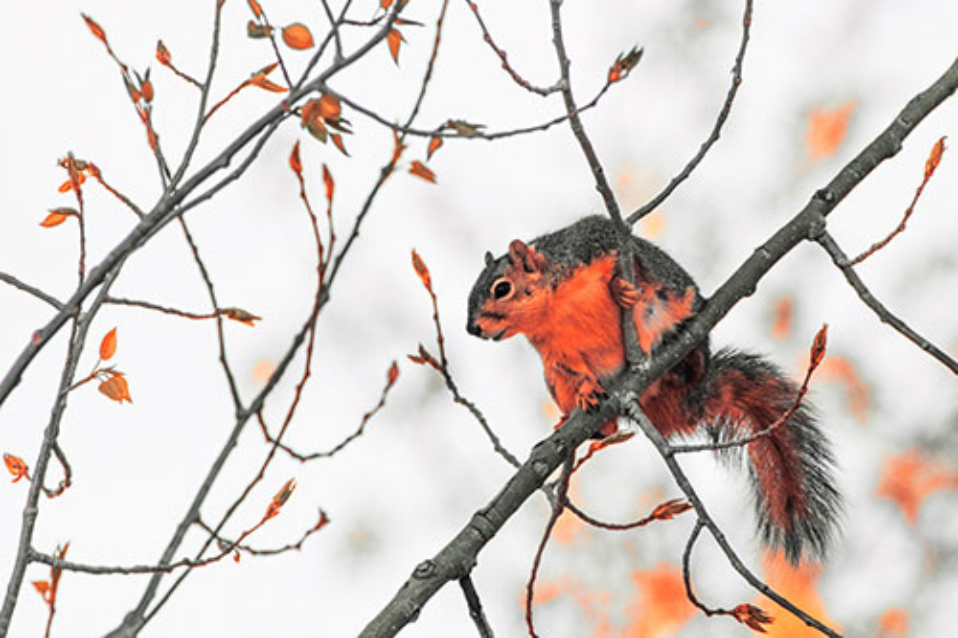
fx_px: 19951
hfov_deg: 2.8
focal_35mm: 750
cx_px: 479
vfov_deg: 1.8
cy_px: 319
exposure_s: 1/2500
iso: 1600
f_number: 12
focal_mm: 750
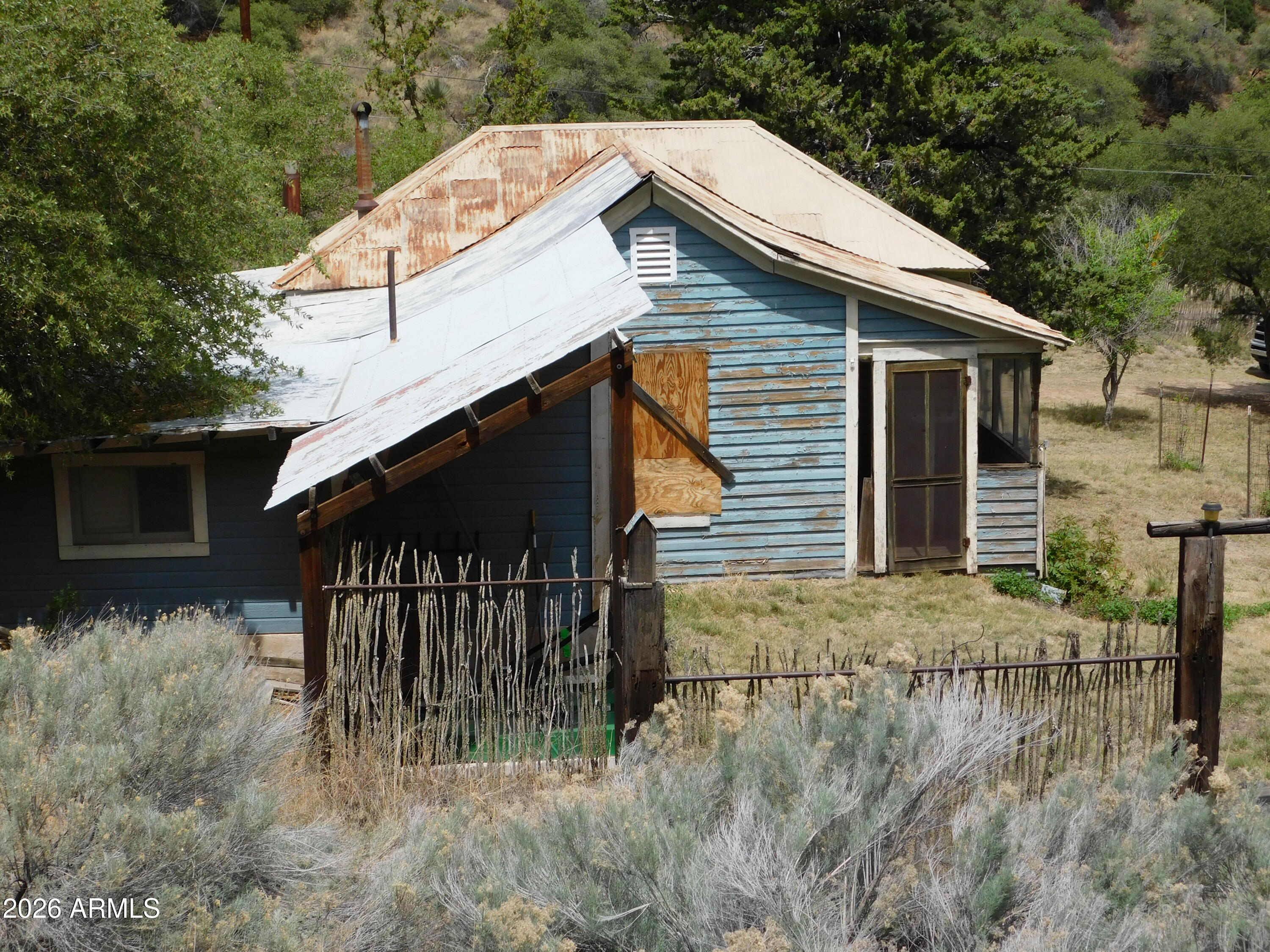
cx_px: 635
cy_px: 476
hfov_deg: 32.7
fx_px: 2165
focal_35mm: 59
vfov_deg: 24.8
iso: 125
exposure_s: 1/1250
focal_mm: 10.4
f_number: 4
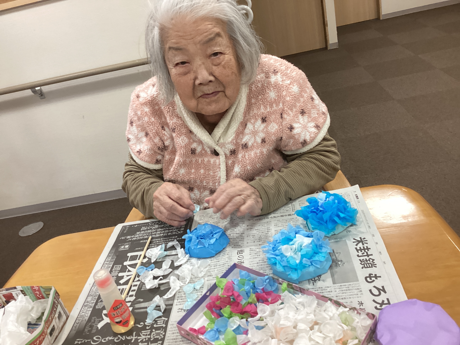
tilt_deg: -27.0
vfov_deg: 45.4
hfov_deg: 58.4
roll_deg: +14.0
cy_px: 172
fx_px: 412
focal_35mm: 31
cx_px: 230
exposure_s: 1/50
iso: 160
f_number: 2.4
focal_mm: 3.3
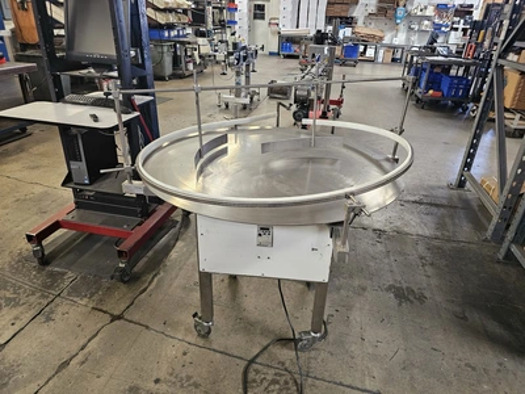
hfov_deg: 73.9
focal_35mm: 23
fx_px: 349
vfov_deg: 58.9
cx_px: 262
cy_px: 197
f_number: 1.7
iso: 400
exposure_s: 1/120
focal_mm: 6.3
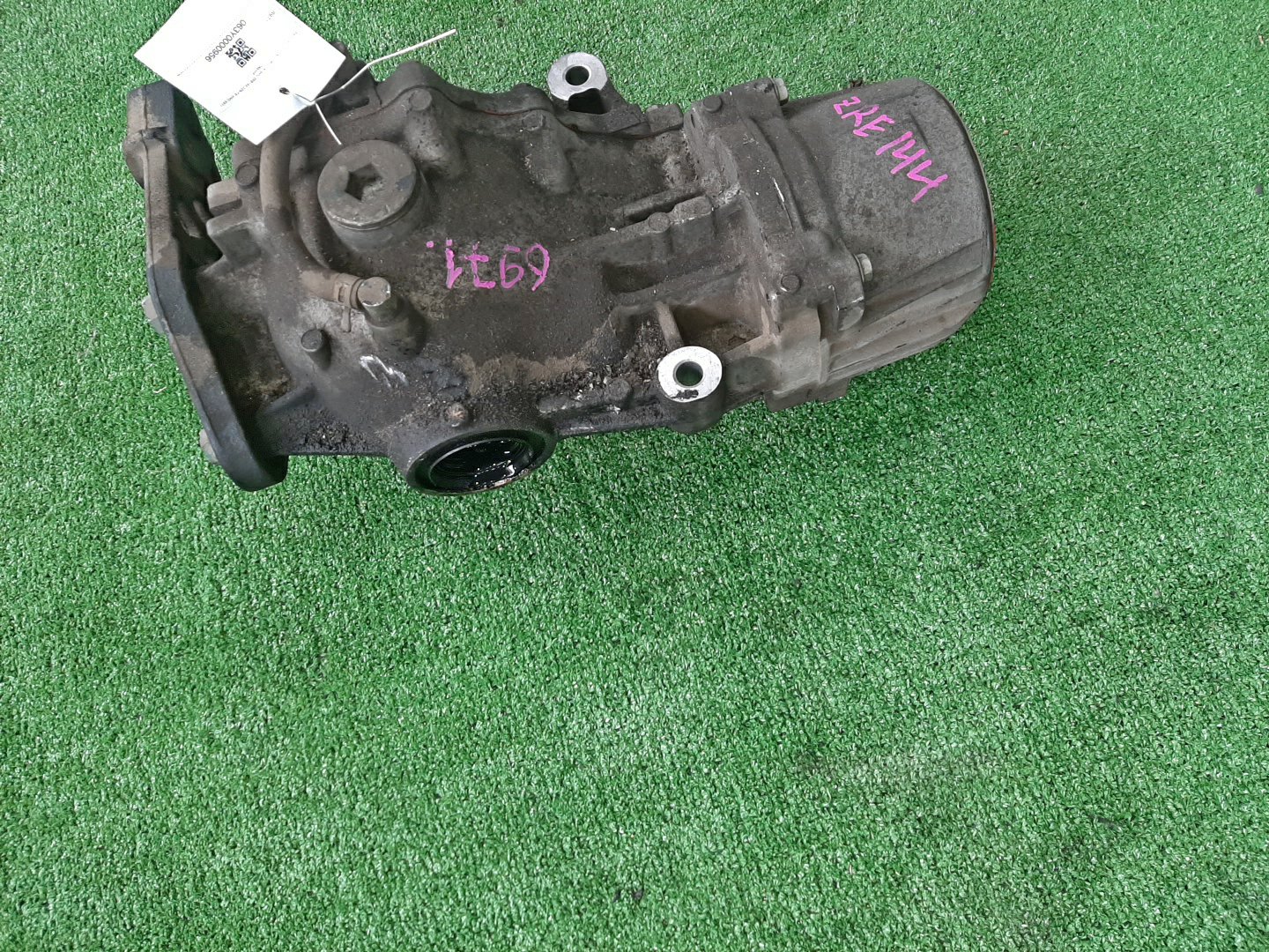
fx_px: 953
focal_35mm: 26
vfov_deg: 53.1
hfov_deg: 67.3
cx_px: 634
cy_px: 476
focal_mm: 3.93
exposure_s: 1/50
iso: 113
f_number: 1.7
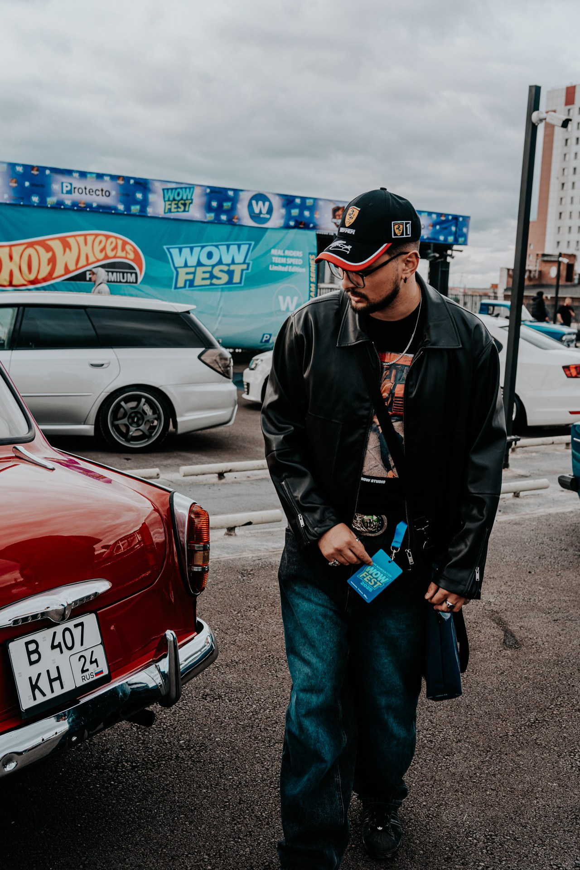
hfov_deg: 33.6
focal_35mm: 40
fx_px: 962
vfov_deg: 48.7
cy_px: 435
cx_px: 290
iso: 100
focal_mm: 39.8
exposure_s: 1/200
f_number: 5.6
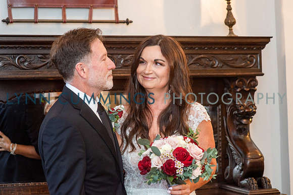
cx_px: 156
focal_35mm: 91
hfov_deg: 22.5
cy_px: 91
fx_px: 737
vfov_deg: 15.1
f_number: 3.2
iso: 640
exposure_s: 1/125
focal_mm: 85
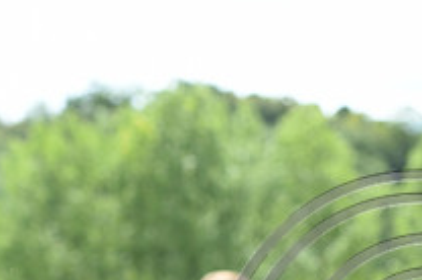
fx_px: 2551
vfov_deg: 6.2
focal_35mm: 218
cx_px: 400
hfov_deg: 9.4
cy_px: 351
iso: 320
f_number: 5
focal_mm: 78
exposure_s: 1/1000
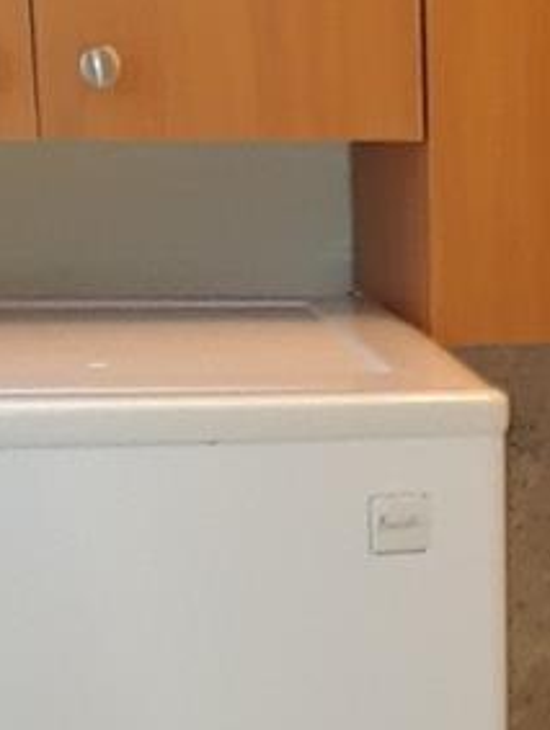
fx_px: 2684
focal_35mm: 127
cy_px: 715
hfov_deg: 11.2
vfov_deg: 15.3
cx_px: 865
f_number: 1.9
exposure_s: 1/30
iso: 64
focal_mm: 2.47
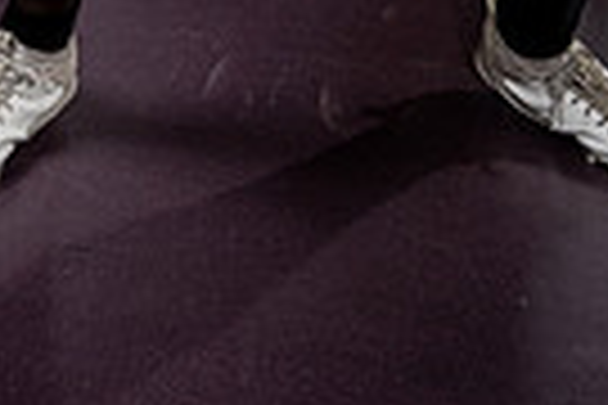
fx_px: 2077
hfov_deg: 16.6
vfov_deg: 9.9
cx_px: 342
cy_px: -544
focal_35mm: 123
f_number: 5.6
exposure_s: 1/250
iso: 640
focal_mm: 37
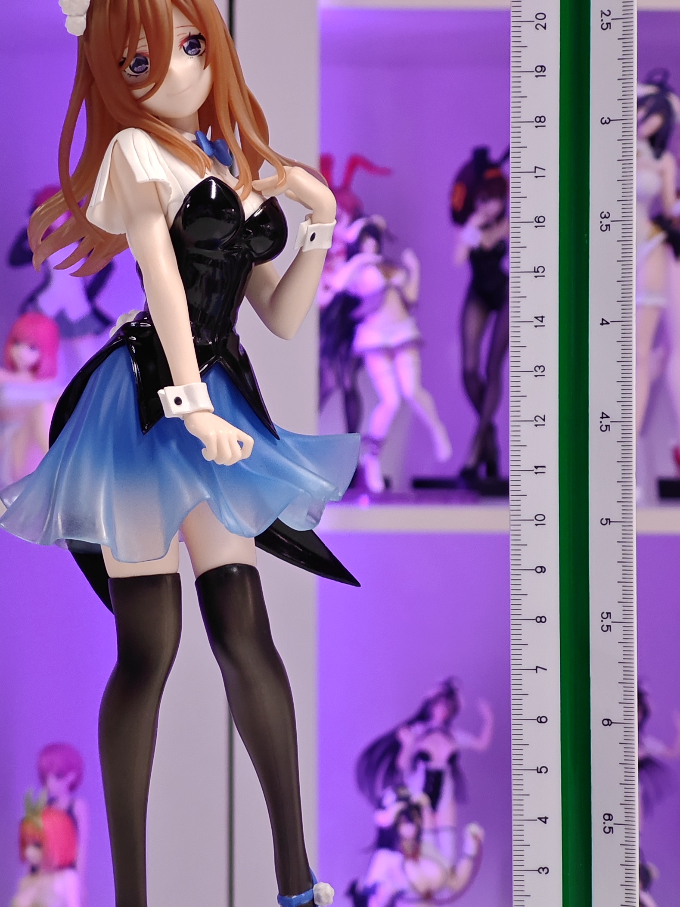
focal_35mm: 124
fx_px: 3248
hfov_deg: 11.9
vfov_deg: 15.9
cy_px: 459
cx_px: 249
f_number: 2.4
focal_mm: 7.48
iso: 800
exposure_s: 1/33.3
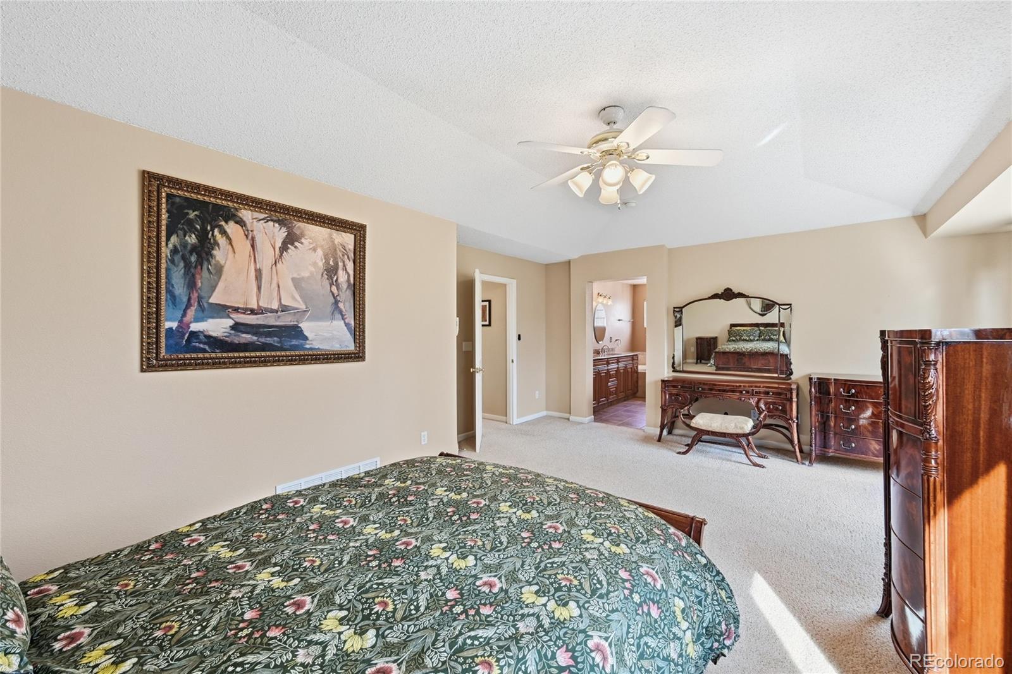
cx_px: 506
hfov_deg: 104.3
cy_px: 337
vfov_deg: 81.2
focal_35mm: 14
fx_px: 393
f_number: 8
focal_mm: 14
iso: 400
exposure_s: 1/320
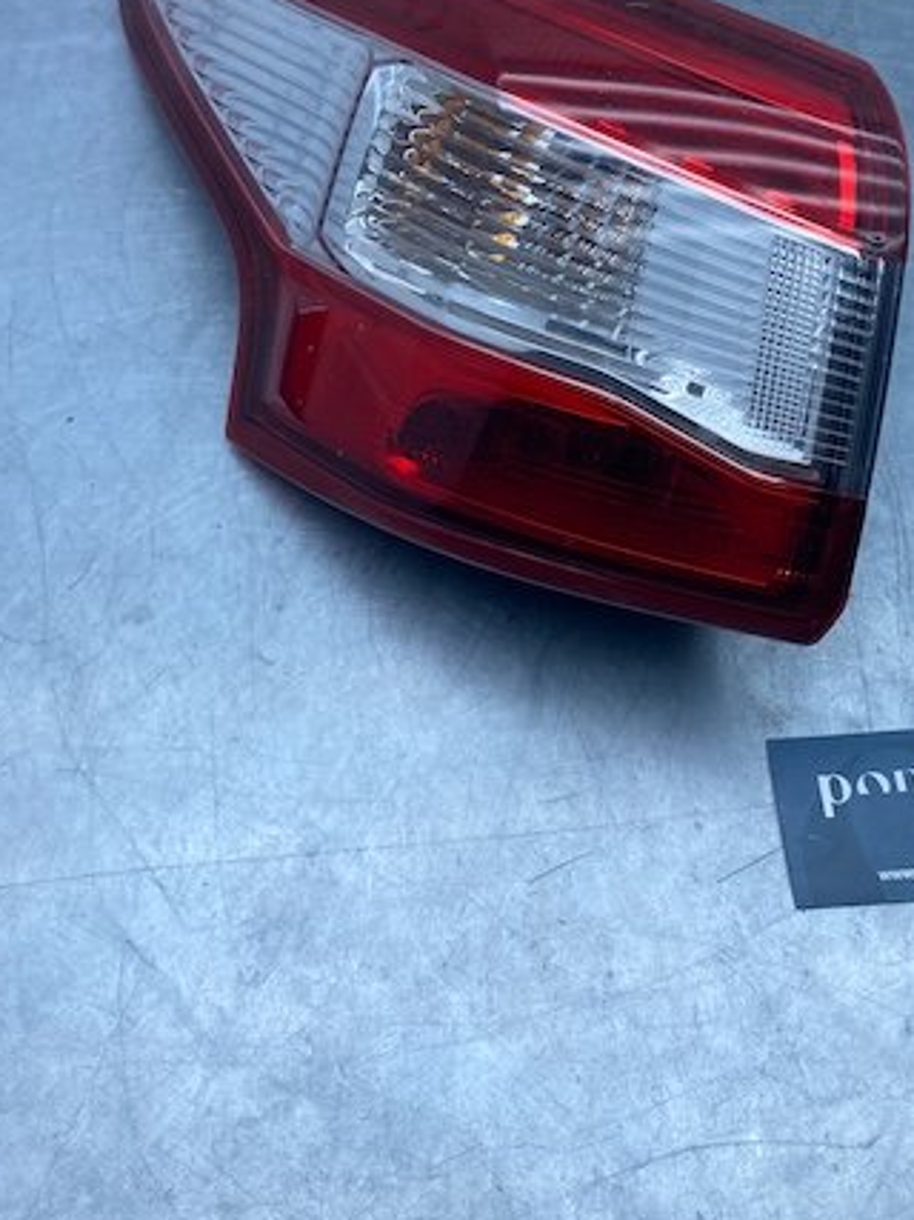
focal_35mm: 39
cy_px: 369
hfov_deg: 36.6
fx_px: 1374
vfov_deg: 46.8
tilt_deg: -53.9
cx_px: 580
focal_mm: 4.25
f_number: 1.8
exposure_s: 1/990
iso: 32
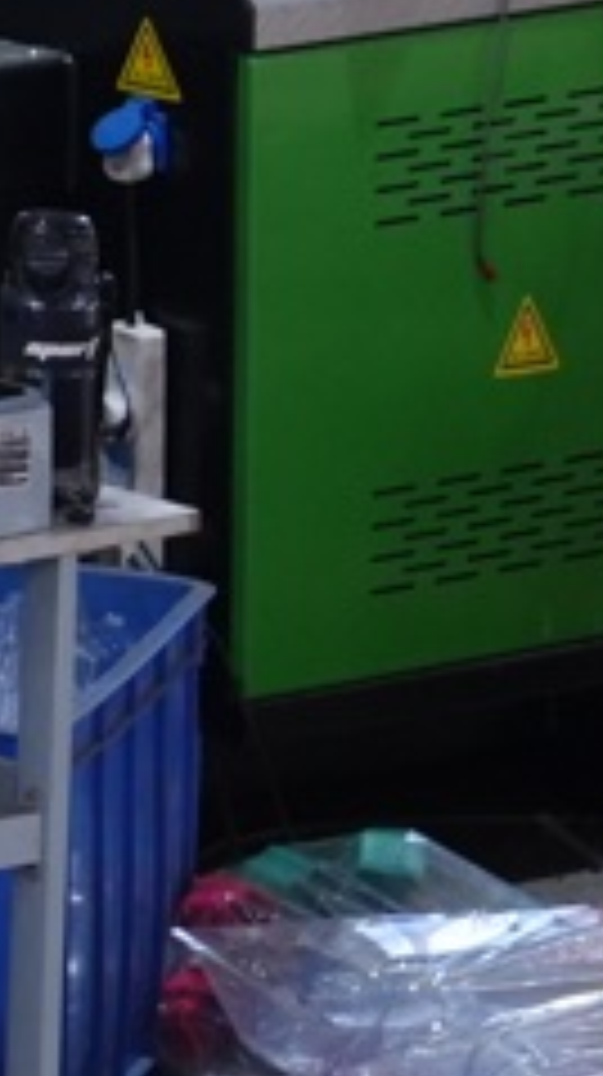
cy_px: -1477
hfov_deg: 2.8
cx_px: -2844
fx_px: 11712
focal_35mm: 411
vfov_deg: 5.1
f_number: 4.5
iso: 800
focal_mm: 52
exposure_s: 1/100
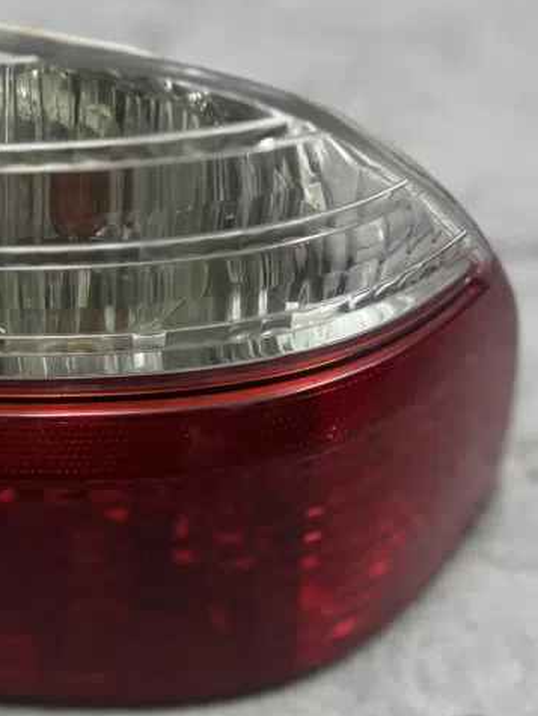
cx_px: 68
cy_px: 357
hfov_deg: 38.3
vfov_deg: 52.6
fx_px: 724
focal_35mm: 35
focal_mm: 5.7
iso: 500
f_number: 1.5
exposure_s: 1/33
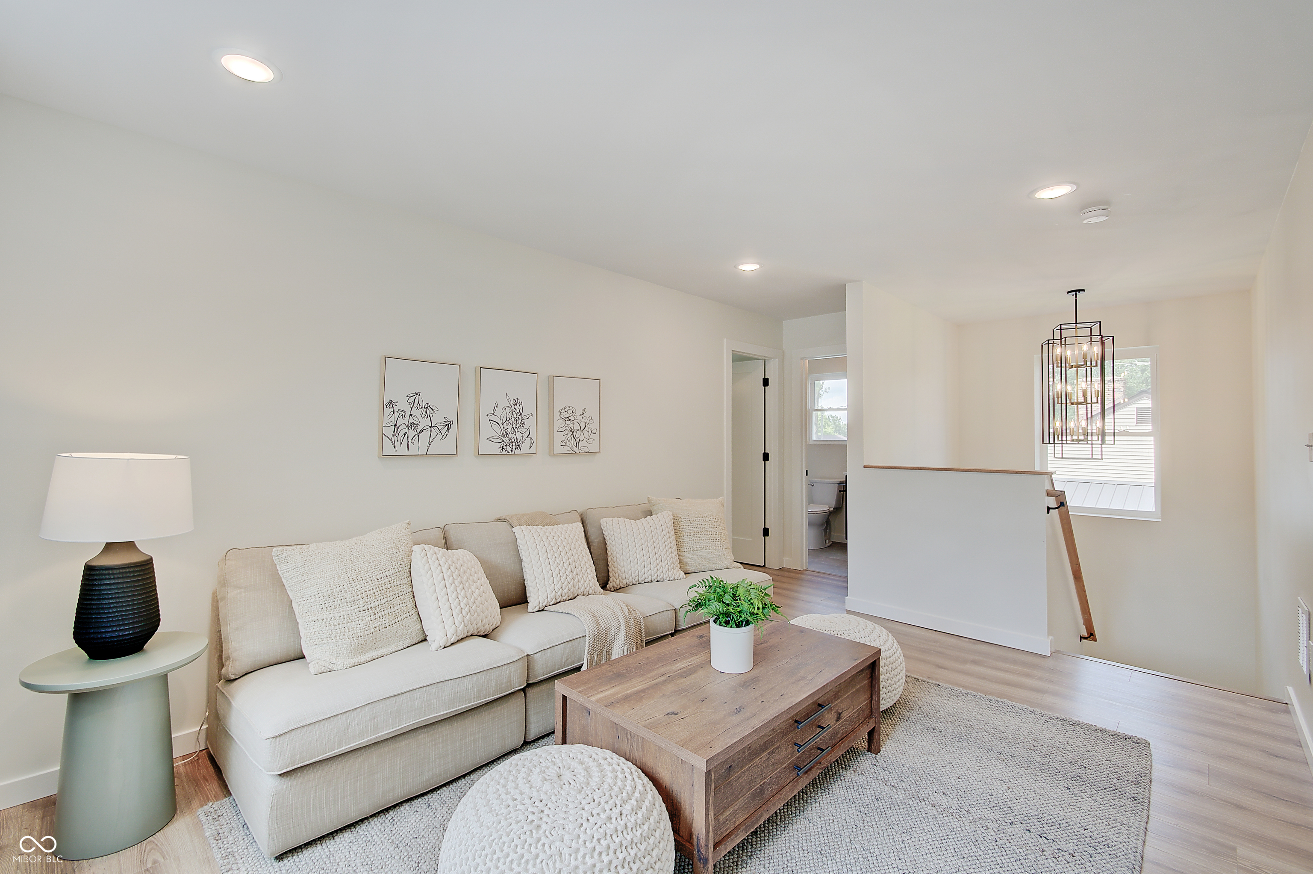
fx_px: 547
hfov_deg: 100.4
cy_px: 437
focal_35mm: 15
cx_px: 656
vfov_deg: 77.2
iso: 100
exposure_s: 1/10
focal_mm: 10
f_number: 9
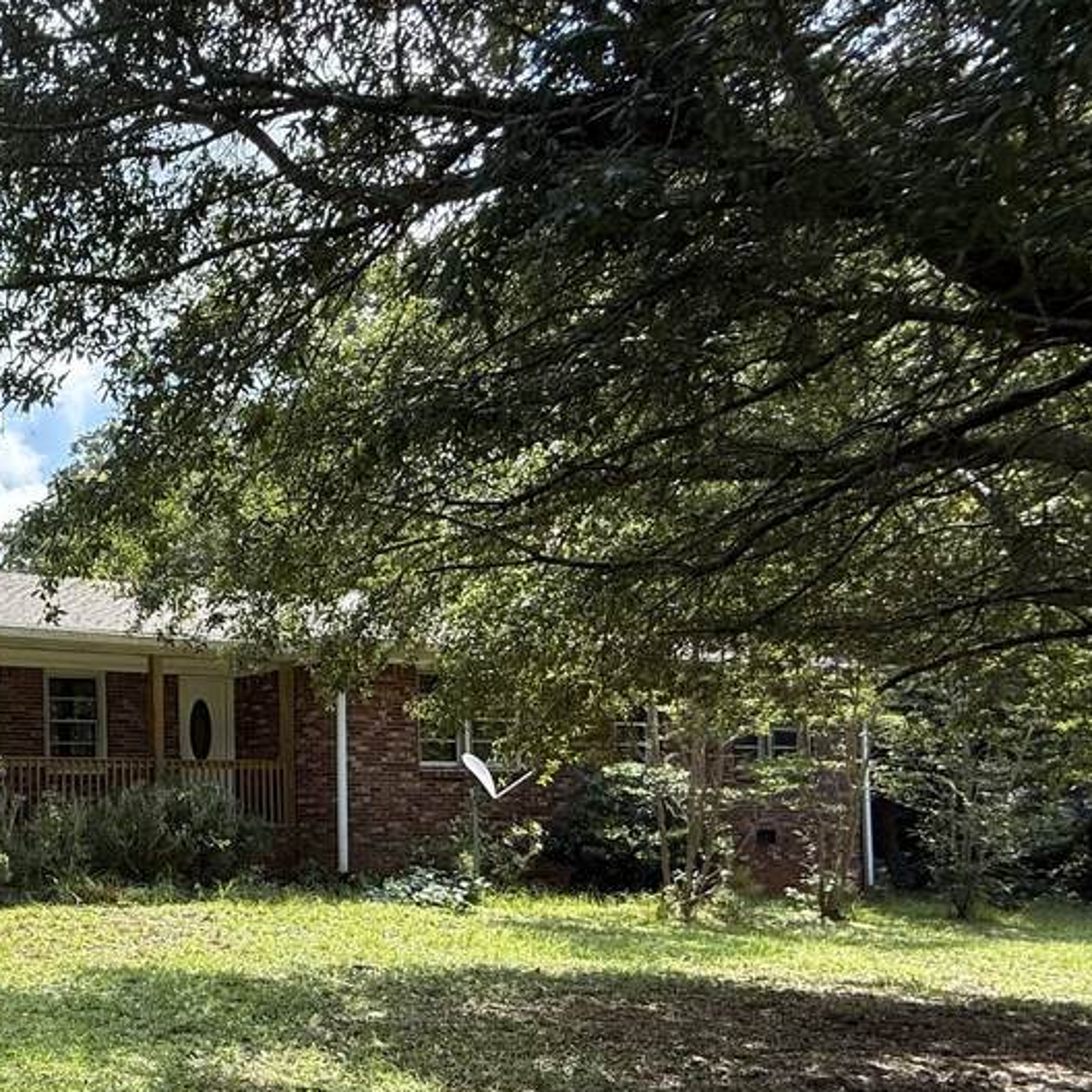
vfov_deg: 51.7
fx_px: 1071
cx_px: -91
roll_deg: +0.2
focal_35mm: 30
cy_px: 819
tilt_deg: +1.2
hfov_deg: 43.0
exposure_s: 1/751
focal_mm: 2.22
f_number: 2.2
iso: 64
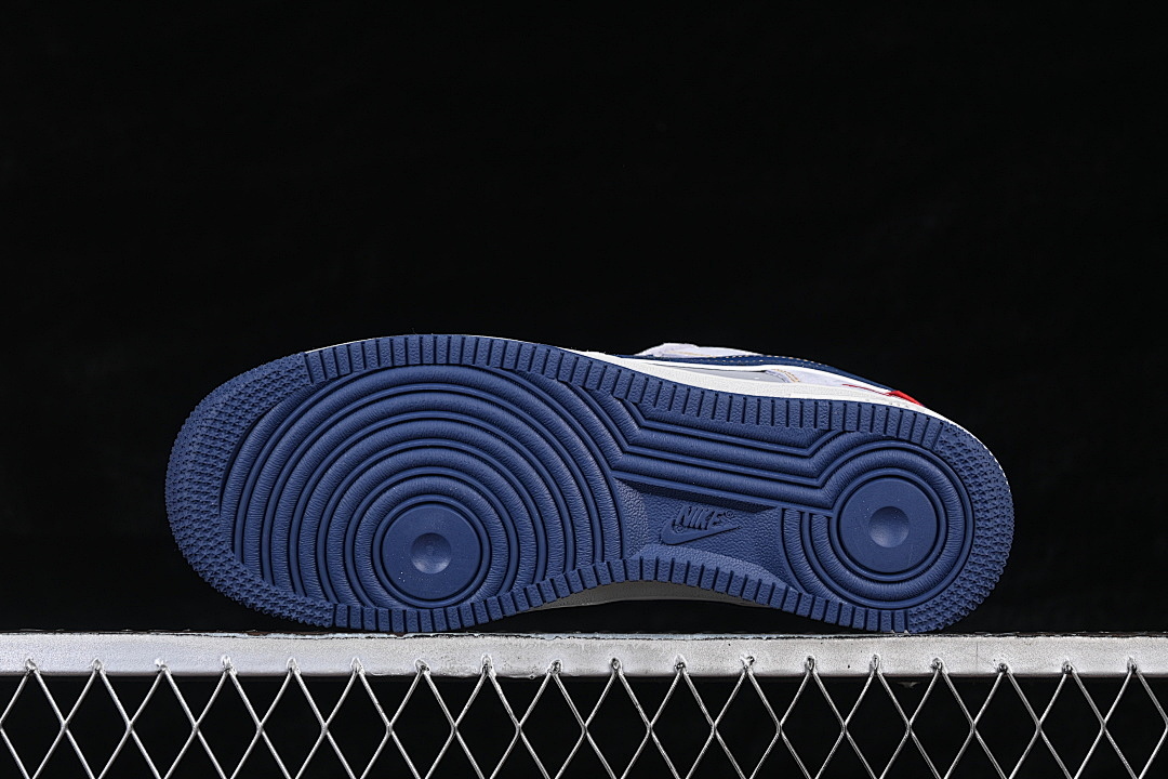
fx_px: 2433
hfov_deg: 27.0
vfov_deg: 18.2
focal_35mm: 75
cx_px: 584
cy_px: 390
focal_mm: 50
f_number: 6.3
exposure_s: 1/60
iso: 160
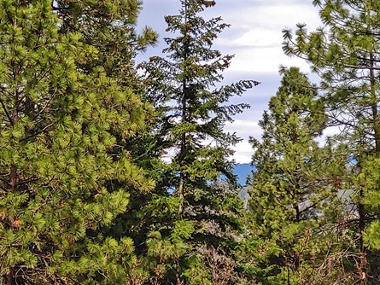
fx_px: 1263
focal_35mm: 115
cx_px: 86
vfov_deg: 12.9
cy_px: 126
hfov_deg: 17.0
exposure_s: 1/422
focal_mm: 5.88
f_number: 2.4
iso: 50
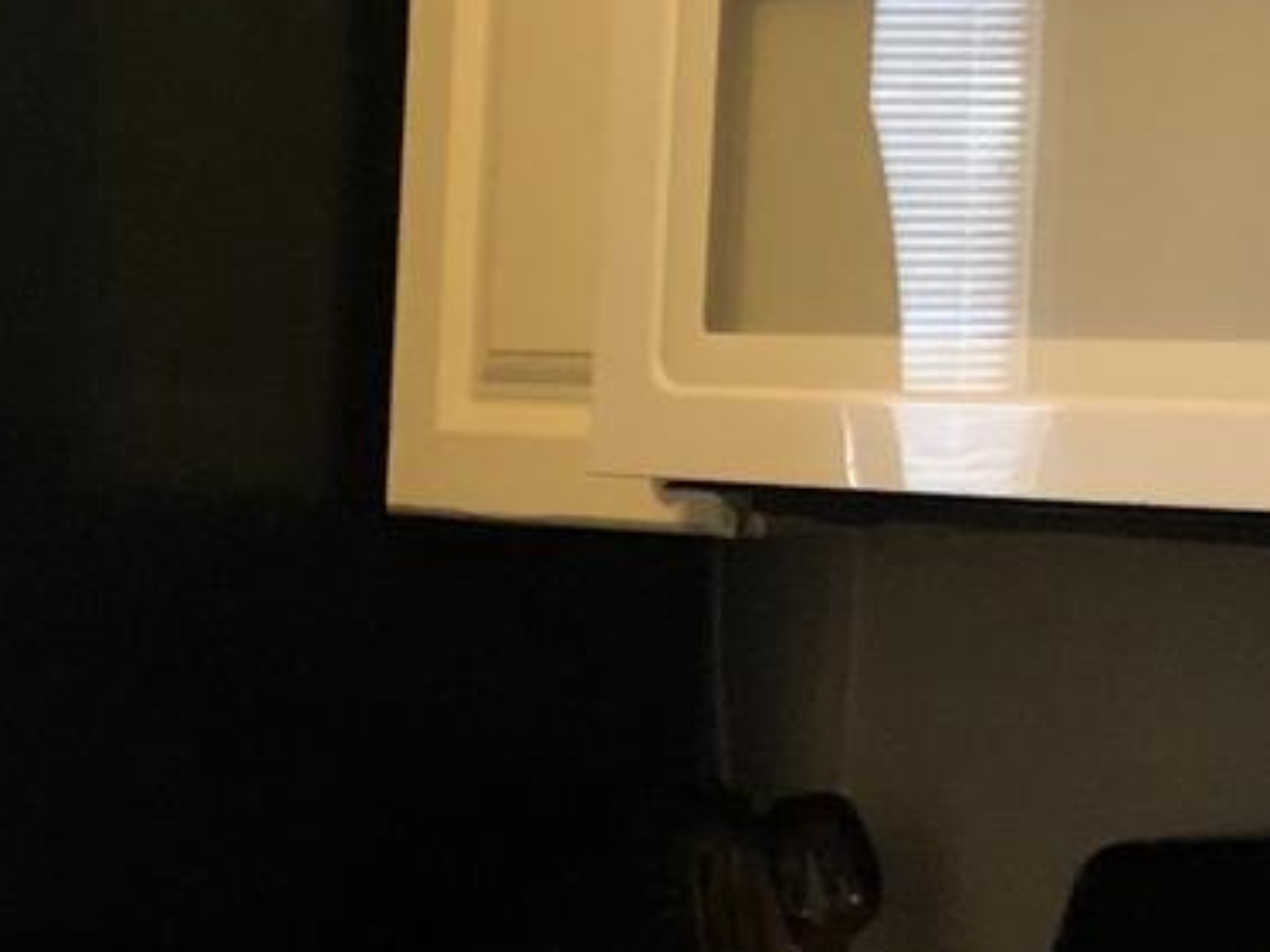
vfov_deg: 9.6
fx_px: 5612
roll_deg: +0.2
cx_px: -1554
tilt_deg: -9.1
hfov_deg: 11.2
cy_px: 999
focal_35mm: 153
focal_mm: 3.99
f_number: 1.8
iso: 64
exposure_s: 1/15
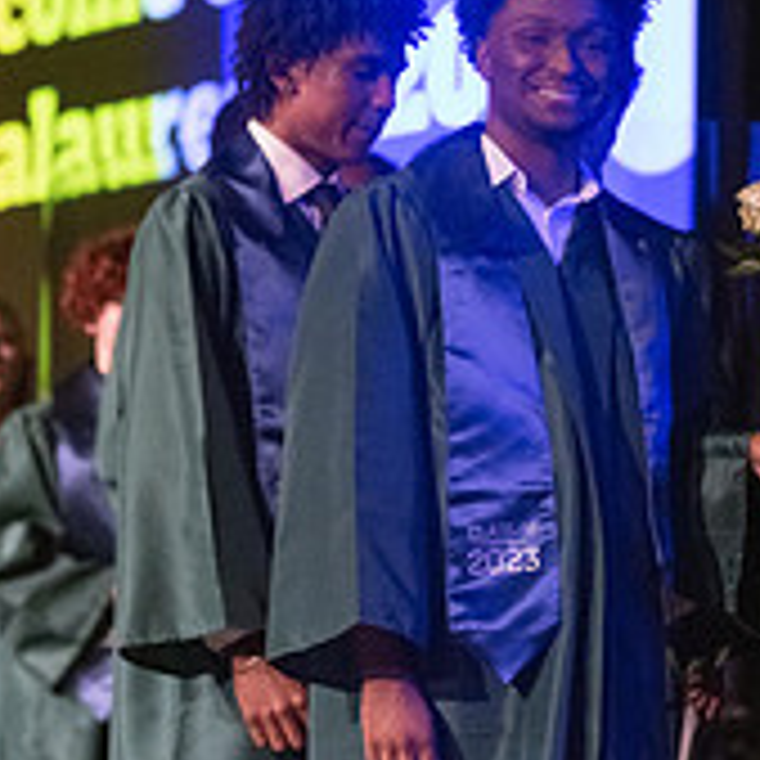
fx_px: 5067
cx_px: 549
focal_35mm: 204
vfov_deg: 8.6
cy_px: 306
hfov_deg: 8.6
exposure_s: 1/1000
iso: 16000
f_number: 2.8
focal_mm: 90
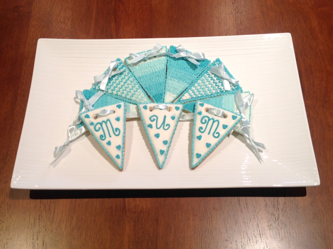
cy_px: 124
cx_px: 166
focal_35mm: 35
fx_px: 336
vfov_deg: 40.6
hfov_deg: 52.7
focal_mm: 4.28
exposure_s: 1/15
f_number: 2.4
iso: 50
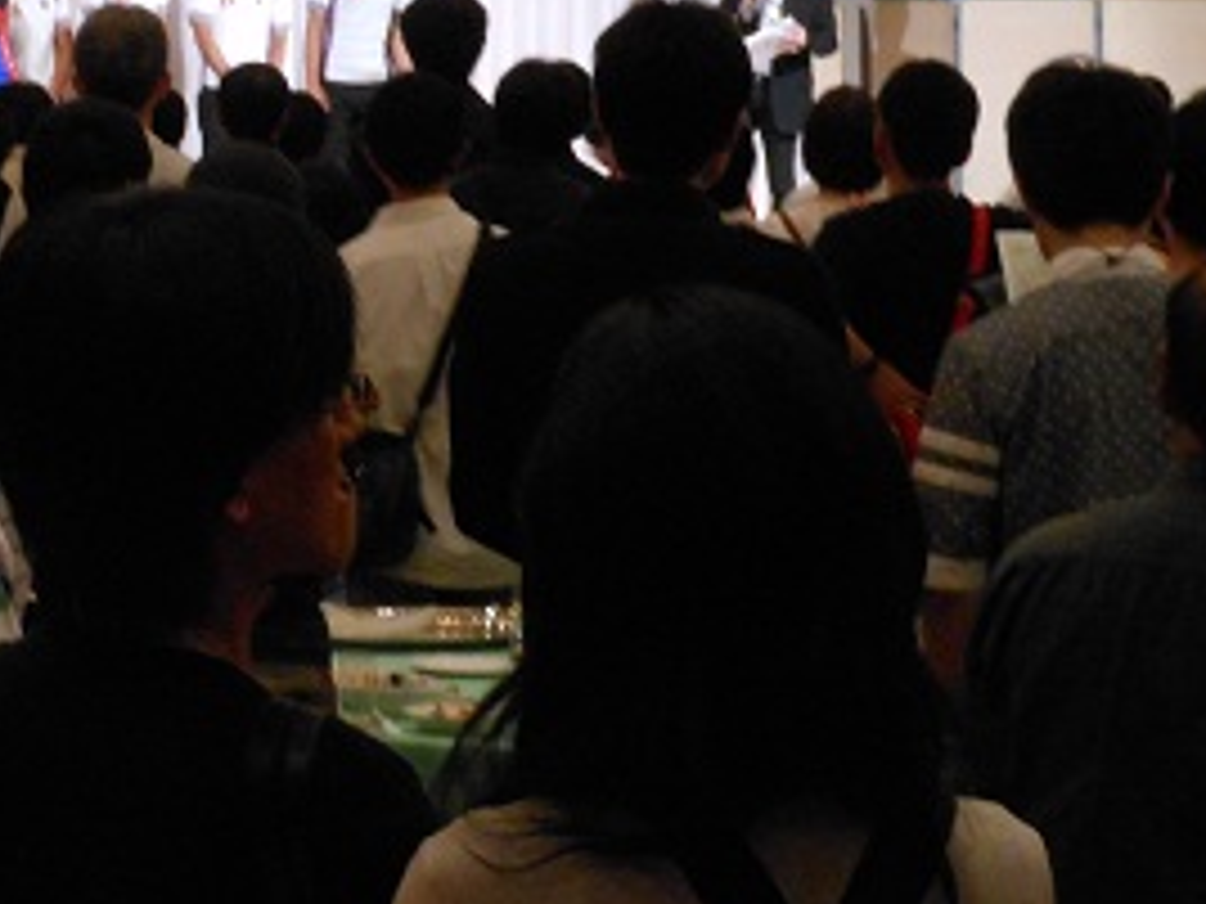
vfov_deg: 11.2
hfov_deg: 15.0
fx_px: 4529
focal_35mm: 130
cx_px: 68
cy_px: -126
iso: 400
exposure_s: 1/15
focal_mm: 9.6
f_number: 4.9
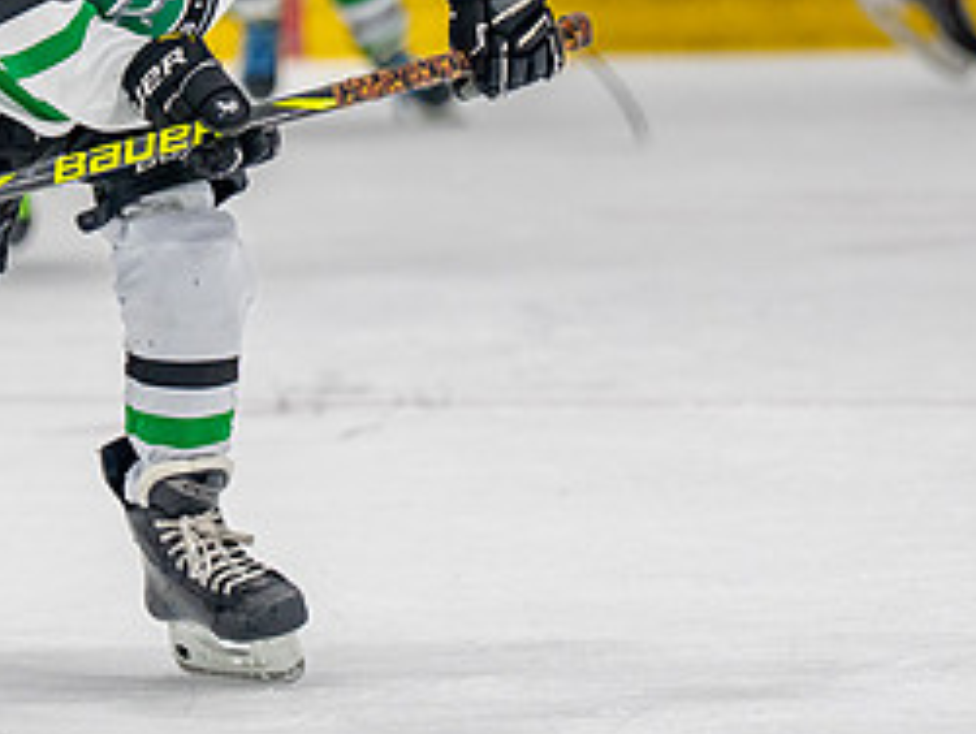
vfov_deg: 3.1
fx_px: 13772
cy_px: 30
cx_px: 63
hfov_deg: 4.1
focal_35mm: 488
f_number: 2.8
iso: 1000
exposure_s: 1/1250
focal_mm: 149
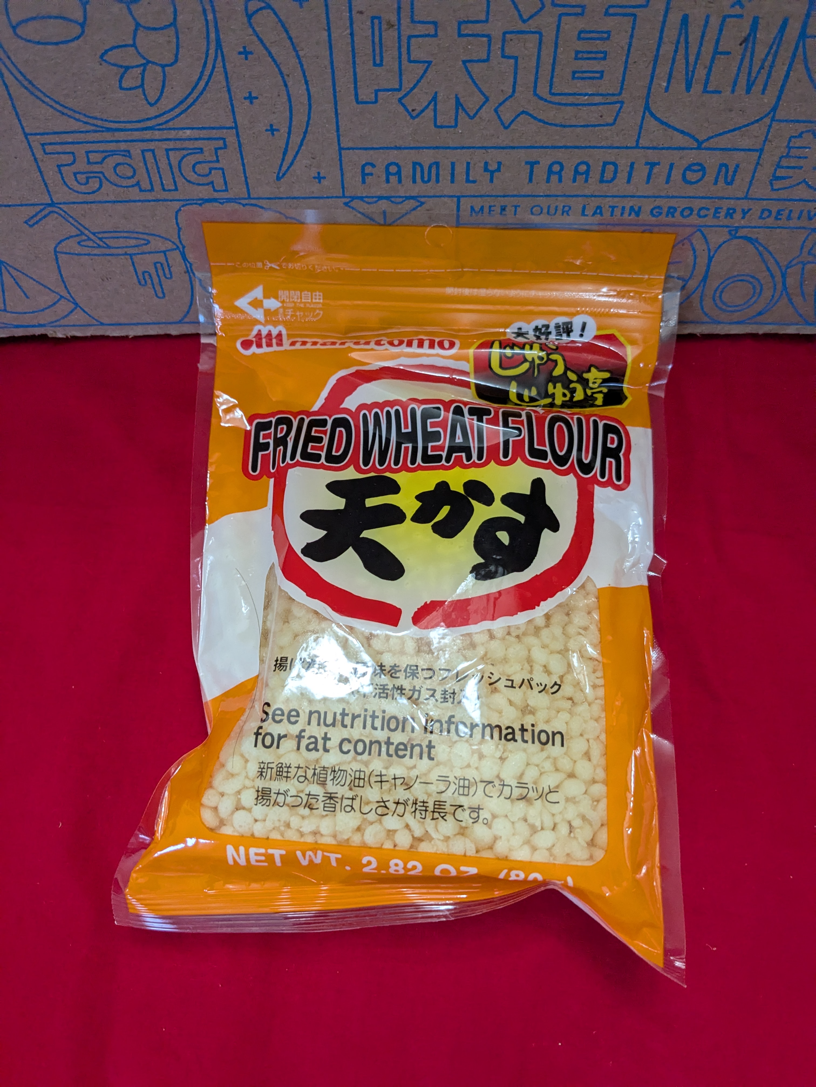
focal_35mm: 27
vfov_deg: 65.3
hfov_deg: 51.4
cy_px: 544
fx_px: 849
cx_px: 408
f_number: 1.73
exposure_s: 1/120
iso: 284
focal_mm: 4.38
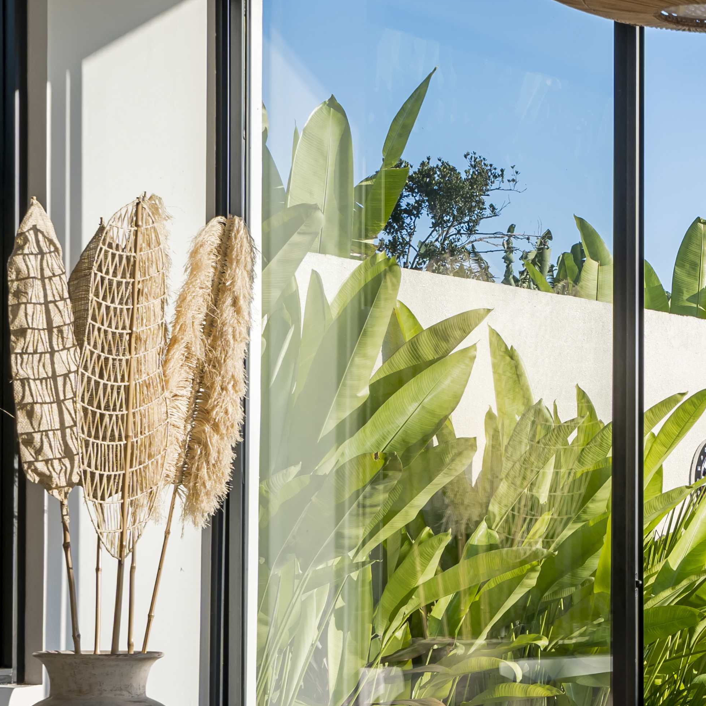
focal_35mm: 107
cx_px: 747
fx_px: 2469
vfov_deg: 16.2
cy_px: 544
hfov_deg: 15.9
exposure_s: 1/200
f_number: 8
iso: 200
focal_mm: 35
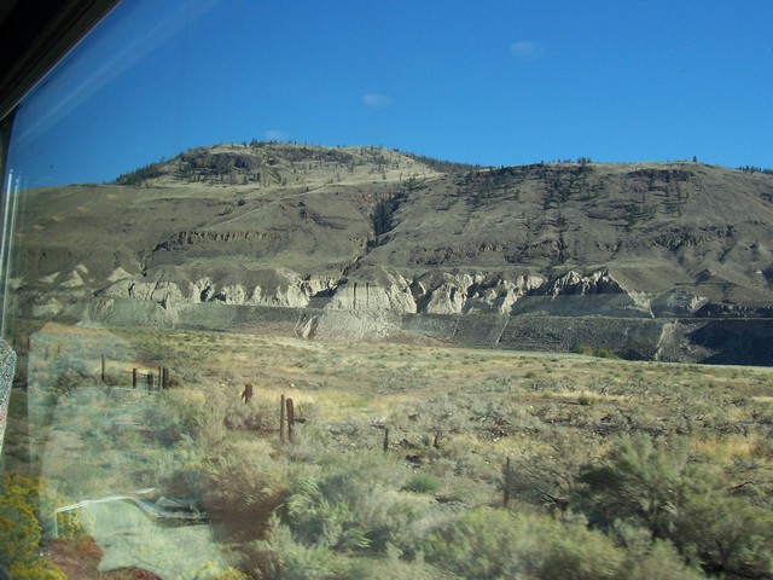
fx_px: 759
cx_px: 386
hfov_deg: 54.0
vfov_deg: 41.8
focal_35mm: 34
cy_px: 290
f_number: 5.6
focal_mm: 5.6
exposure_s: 1/250
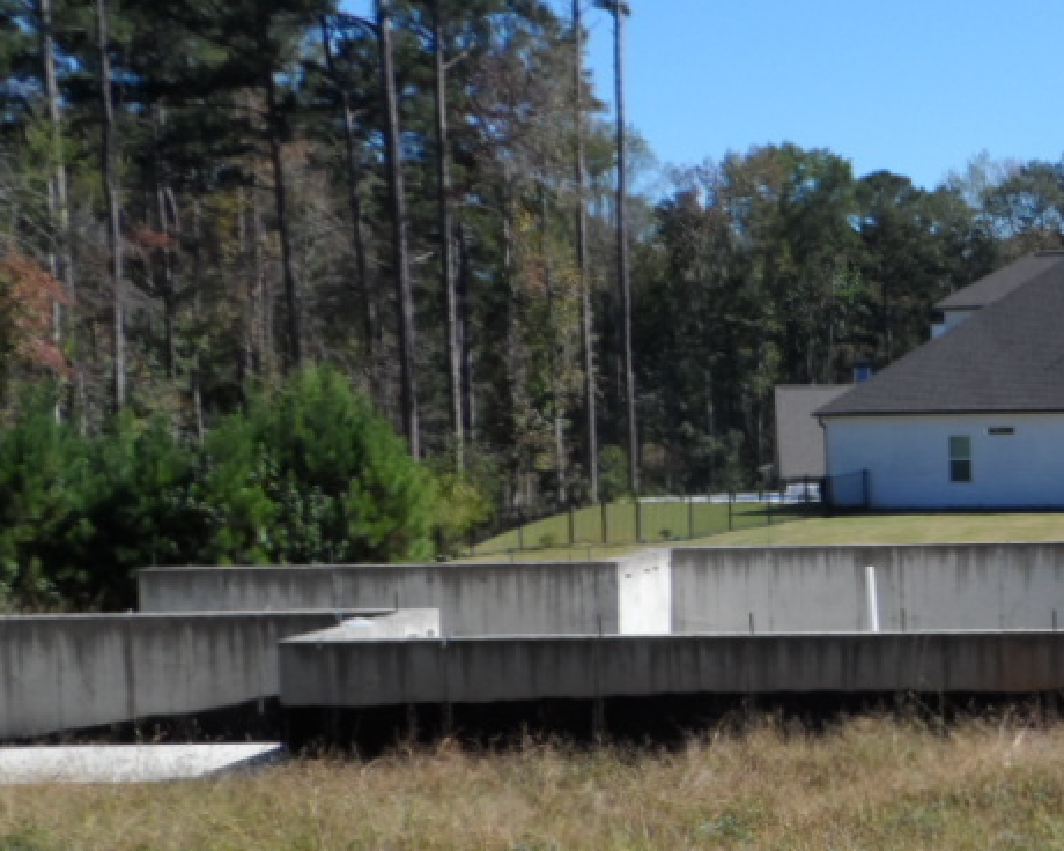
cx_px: 1180
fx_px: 2803
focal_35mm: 89
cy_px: 590
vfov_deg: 17.2
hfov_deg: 20.5
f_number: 5.2
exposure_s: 1/350
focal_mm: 6.8
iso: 80
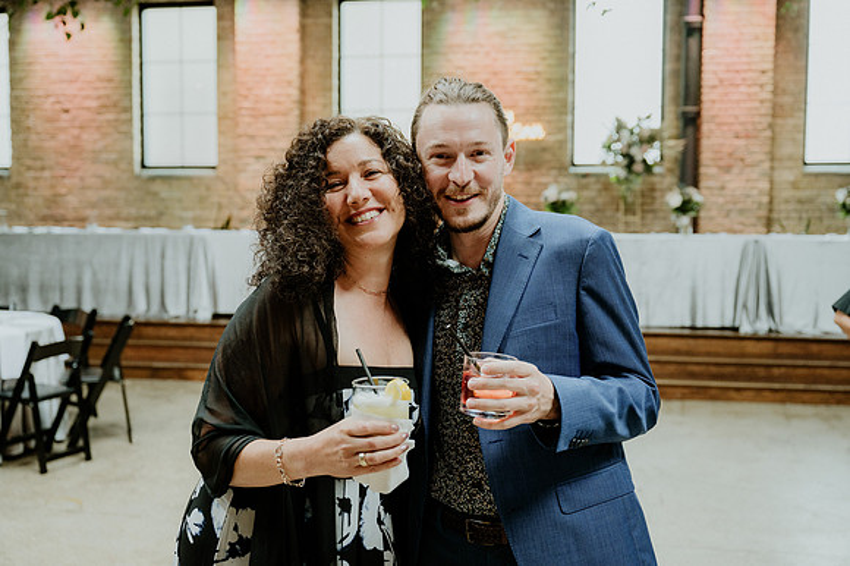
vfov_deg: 29.9
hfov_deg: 43.7
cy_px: 283
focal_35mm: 45
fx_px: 1061
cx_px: 430
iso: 1250
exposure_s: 1/200
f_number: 3.5
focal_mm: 44
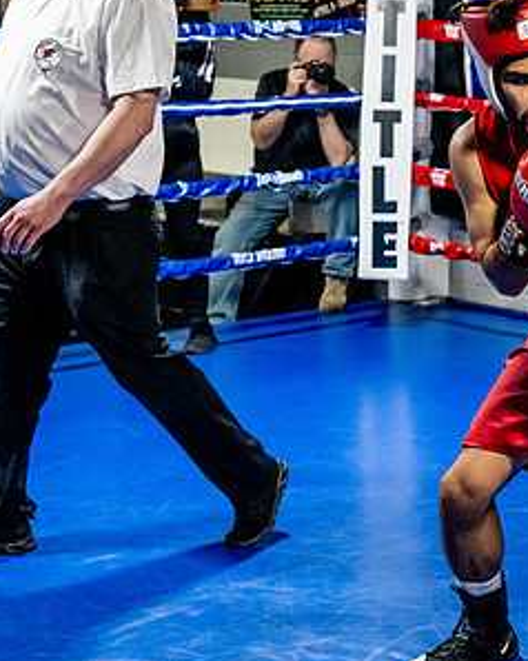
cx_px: 634
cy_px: 236
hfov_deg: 15.6
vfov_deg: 20.1
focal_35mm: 95
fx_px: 1858
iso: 5000
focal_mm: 35
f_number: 2.8
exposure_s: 1/800
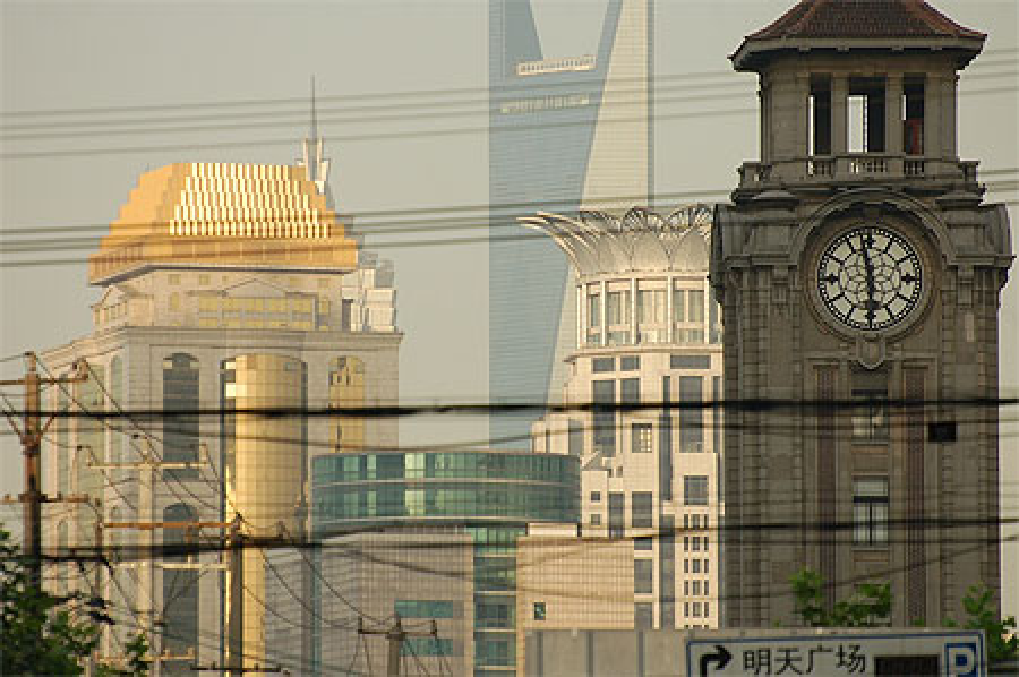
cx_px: 510
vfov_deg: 3.5
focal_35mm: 390
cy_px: 338
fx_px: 11027
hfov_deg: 5.3
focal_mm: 260
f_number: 5.6
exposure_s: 1/320
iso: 200
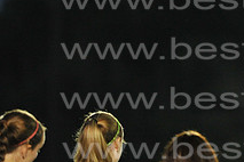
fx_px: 5544
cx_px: 323
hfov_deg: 2.5
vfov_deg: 1.7
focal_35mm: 818
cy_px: 176
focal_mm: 300
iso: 5000
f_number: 4
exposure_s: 1/250
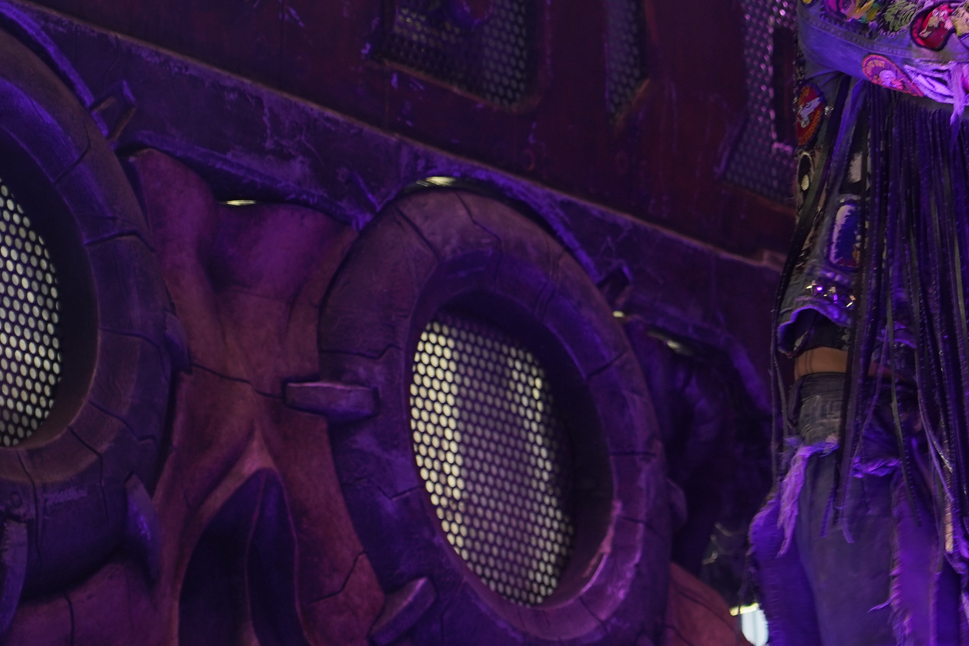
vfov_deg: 5.2
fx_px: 7106
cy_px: 233
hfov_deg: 7.8
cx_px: 1030
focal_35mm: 264
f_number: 4
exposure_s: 1/125
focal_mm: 105
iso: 200
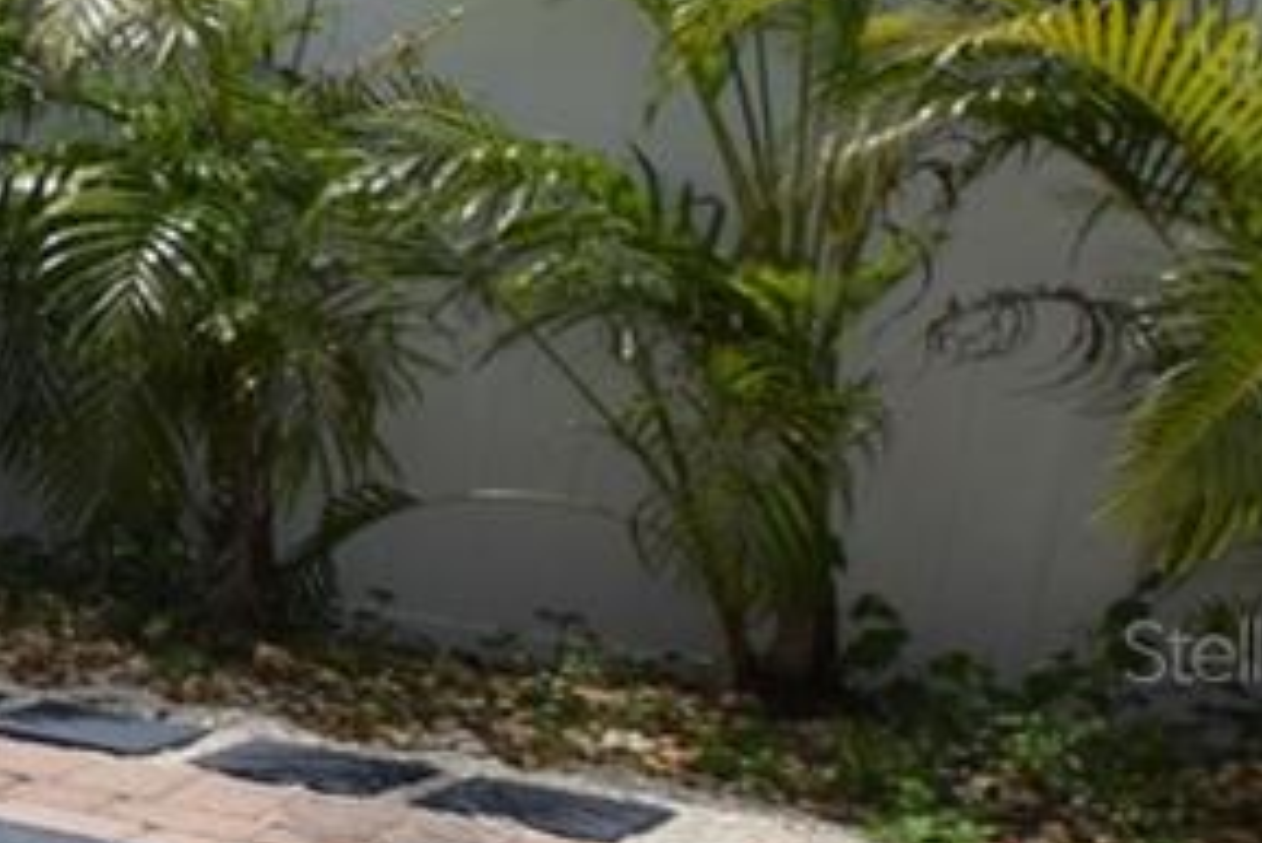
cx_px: -1983
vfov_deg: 16.4
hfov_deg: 13.8
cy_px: 651
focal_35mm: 83
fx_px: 2911
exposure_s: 1/200
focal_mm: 10
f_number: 10
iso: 100
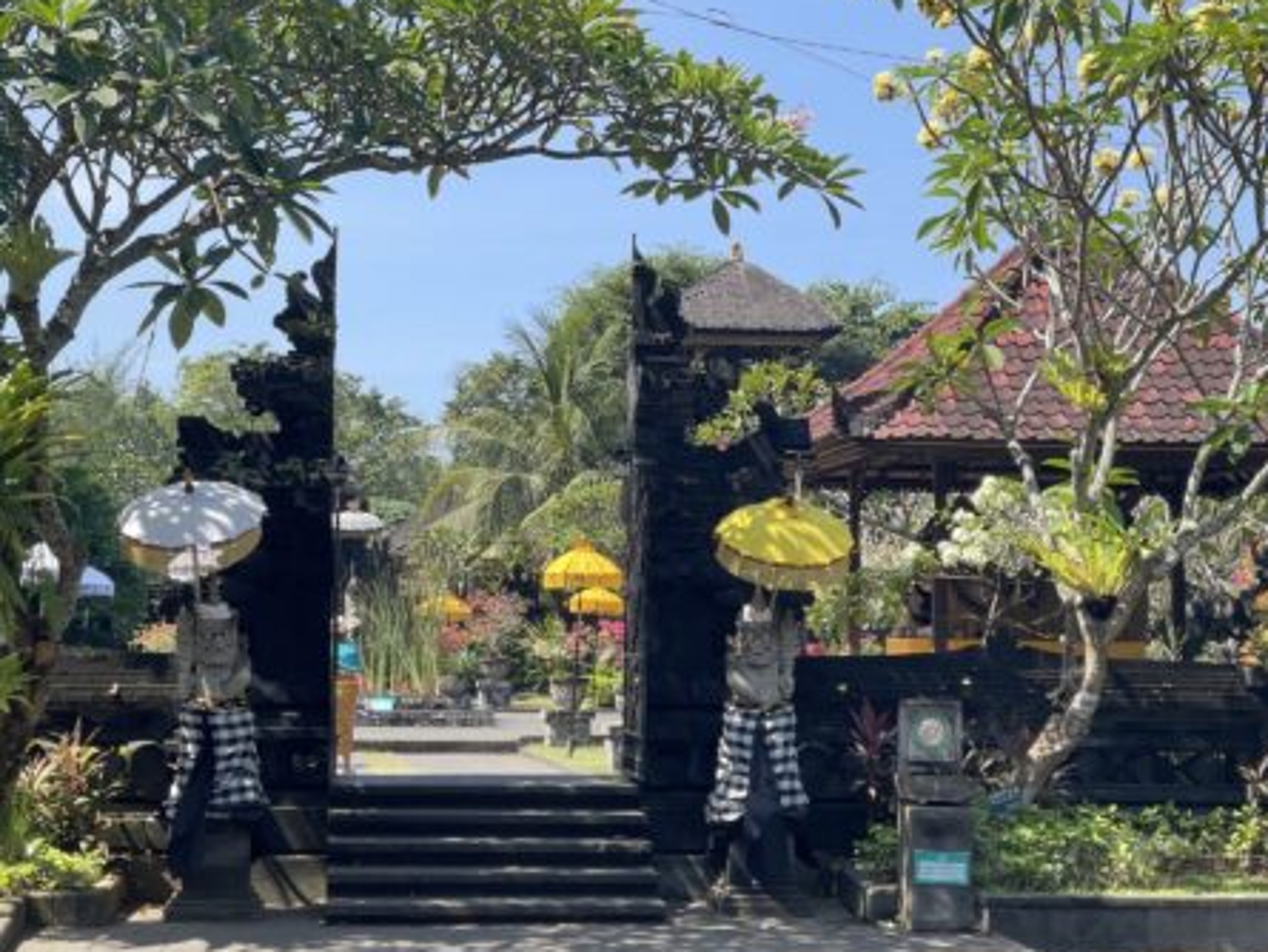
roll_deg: -0.6
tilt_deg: +1.5
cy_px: 496
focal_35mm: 69
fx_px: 2528
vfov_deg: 21.3
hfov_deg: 28.1
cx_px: 593
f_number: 2.2
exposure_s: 1/245
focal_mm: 7.5
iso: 20
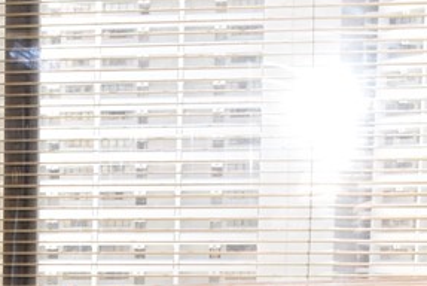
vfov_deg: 7.3
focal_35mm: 177
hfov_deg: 10.8
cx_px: -351
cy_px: 673
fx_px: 2102
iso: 450
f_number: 5.6
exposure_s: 1/125
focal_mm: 20
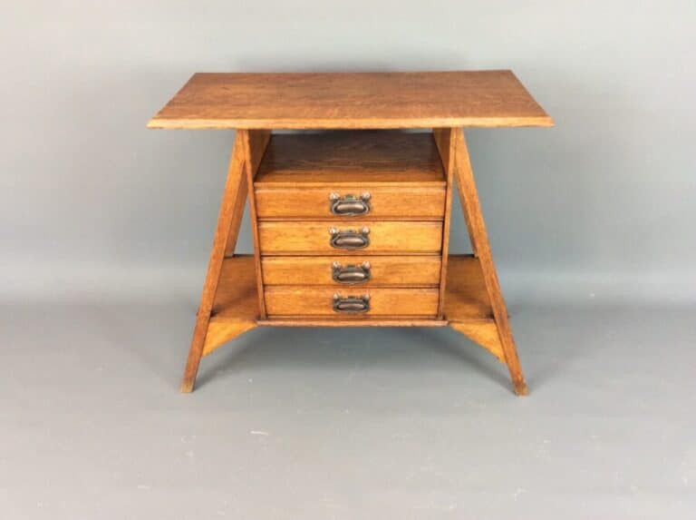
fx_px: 642
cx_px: 348
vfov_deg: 44.0
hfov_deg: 56.9
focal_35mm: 32
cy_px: 260
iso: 80
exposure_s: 1/25
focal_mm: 3.3
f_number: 2.4
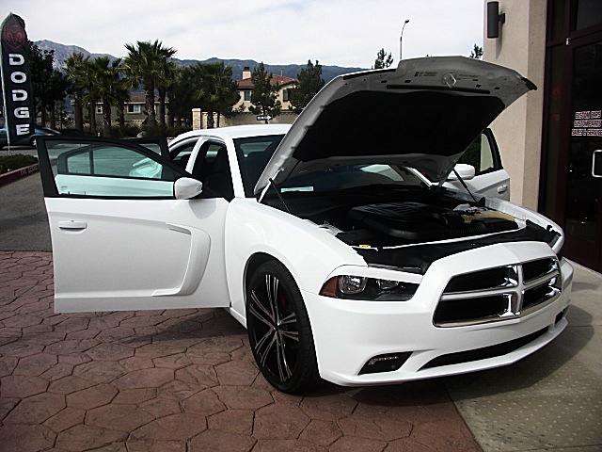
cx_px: 301
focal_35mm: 36
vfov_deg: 39.7
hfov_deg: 51.4
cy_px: 226
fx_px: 626
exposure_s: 1/125
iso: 50
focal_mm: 6.3
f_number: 7.9
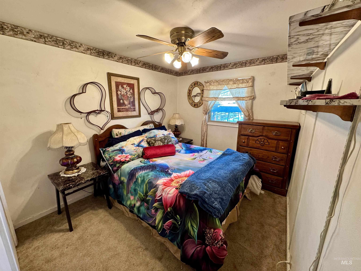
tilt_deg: -13.8
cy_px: 136
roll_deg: -0.5
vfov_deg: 85.7
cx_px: 180
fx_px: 146
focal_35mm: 14
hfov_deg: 102.1
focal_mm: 2.22
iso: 200
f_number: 2.2
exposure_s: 1/60
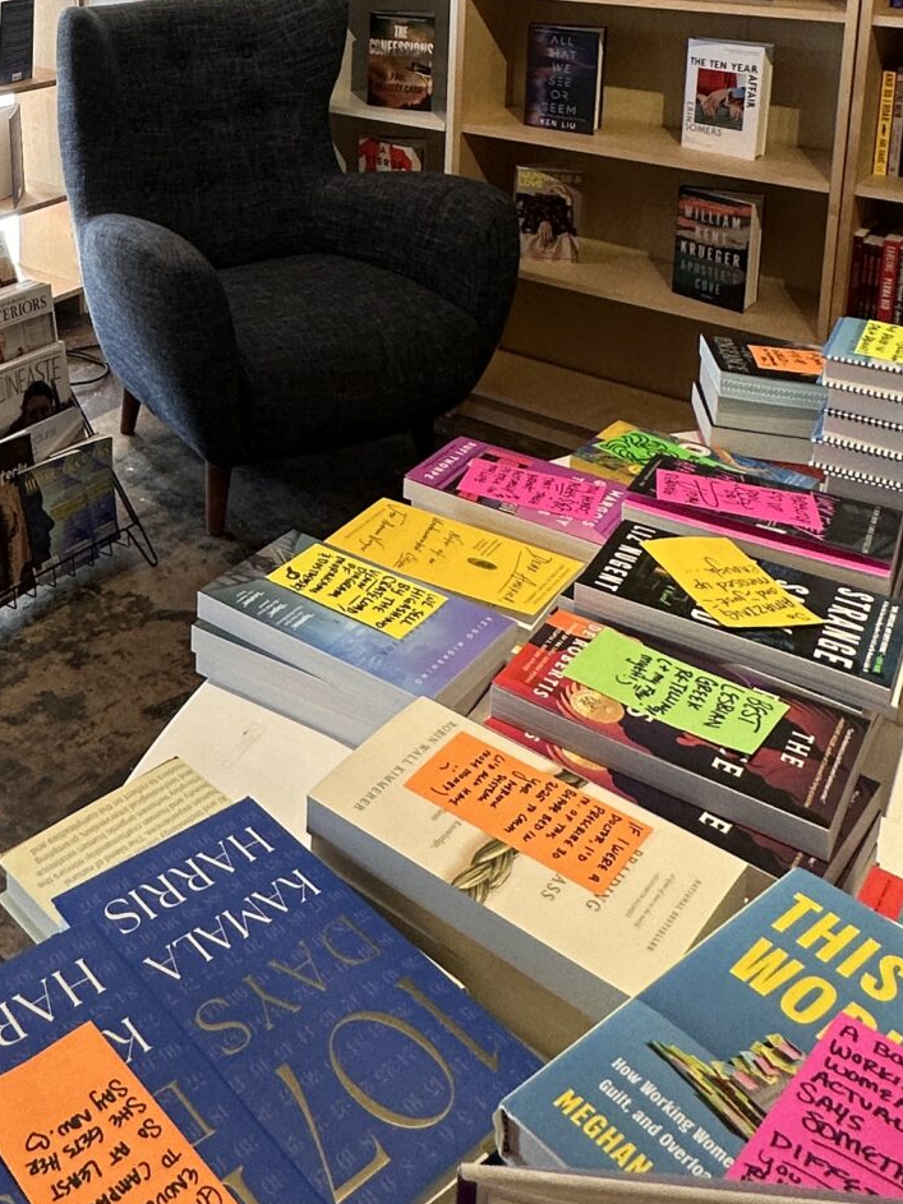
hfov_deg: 34.9
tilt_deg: -11.1
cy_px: 70
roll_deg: +0.7
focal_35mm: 38
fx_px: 1322
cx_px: 46
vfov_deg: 43.7
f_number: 2.2
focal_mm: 2.22
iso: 100
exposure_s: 1/120
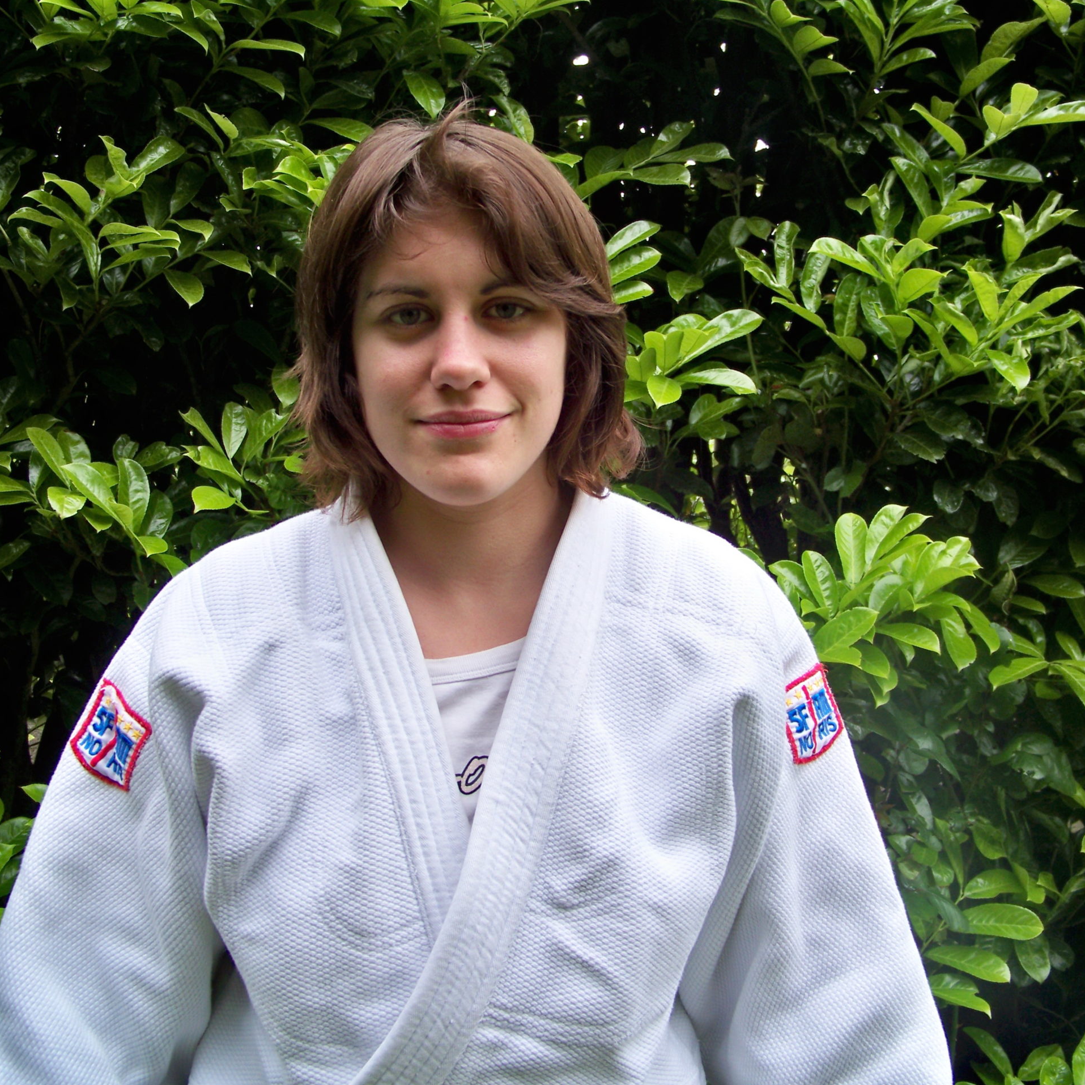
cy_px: 478
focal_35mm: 39
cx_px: 542
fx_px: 1383
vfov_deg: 42.8
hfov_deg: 42.8
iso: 64
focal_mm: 5.85
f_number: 2.8
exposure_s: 1/125
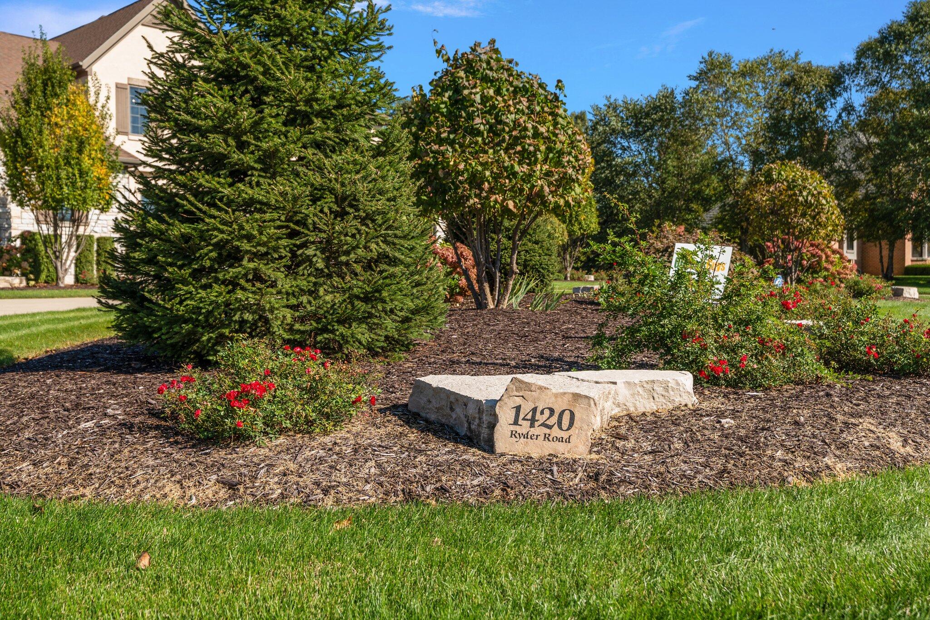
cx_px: 465
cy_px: 310
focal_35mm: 36
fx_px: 930
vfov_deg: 36.9
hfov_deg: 53.1
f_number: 3.5
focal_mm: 24
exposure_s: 1/800
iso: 80
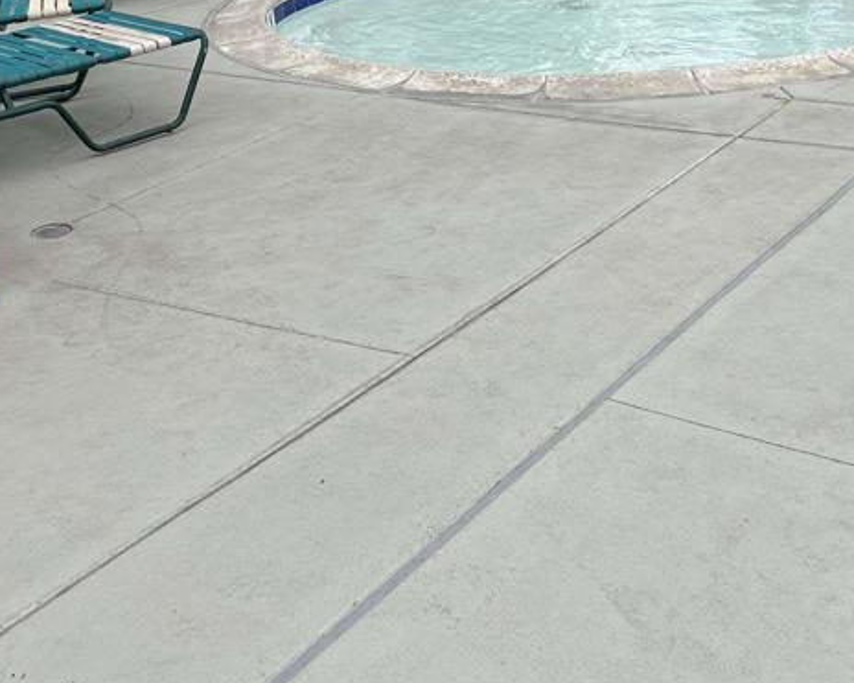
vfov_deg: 26.6
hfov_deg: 33.5
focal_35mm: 56
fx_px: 1415
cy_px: 129
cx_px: 486
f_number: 1.6
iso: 50
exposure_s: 1/3413
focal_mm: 5.1
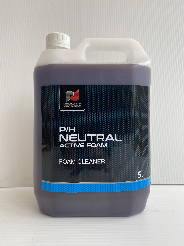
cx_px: 92
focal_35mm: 26
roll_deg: -0.1
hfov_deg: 53.1
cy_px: 123
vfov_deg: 67.3
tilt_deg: -0.5
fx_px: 184
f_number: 1.8
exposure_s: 1/317
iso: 32
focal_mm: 4.25
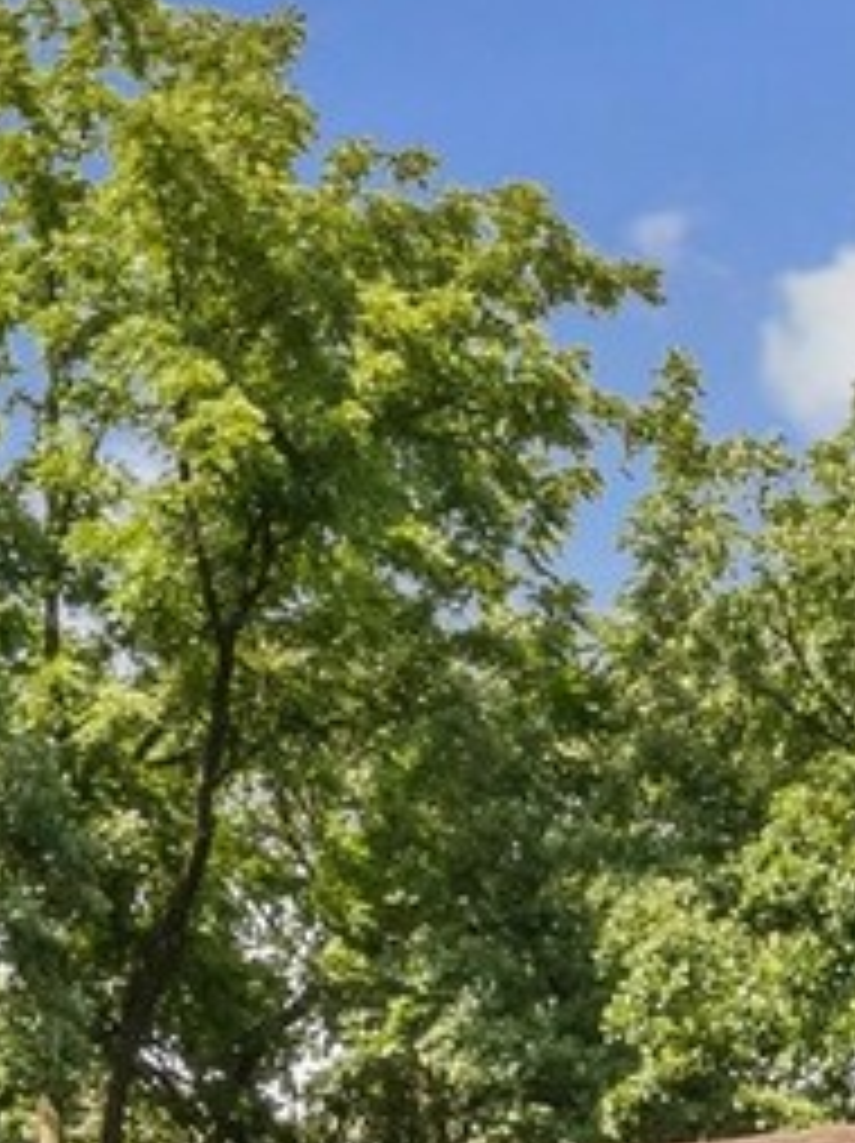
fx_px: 5674
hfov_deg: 8.6
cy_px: 1737
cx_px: 207
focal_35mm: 172
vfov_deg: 11.0
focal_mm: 19
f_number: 11
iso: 400
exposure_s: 1/250
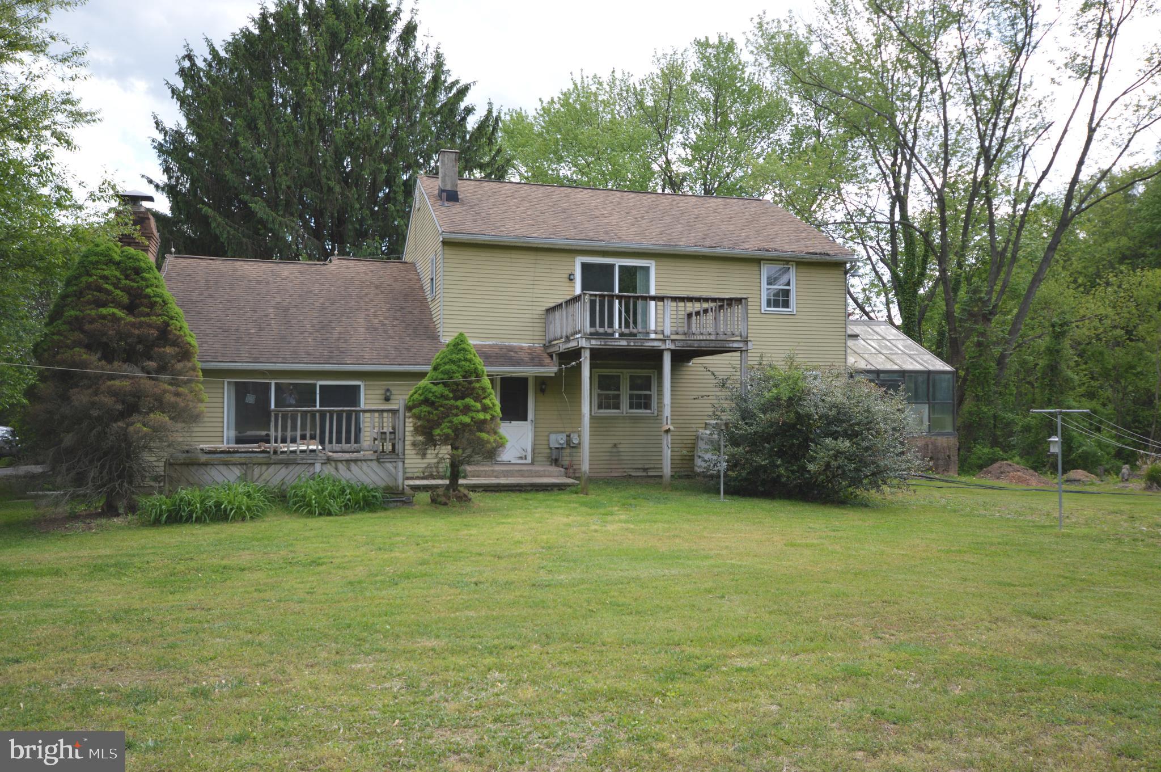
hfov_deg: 62.0
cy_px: 386
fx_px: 966
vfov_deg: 43.5
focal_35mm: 30
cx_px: 580
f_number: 5.6
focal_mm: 20
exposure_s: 1/125
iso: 110
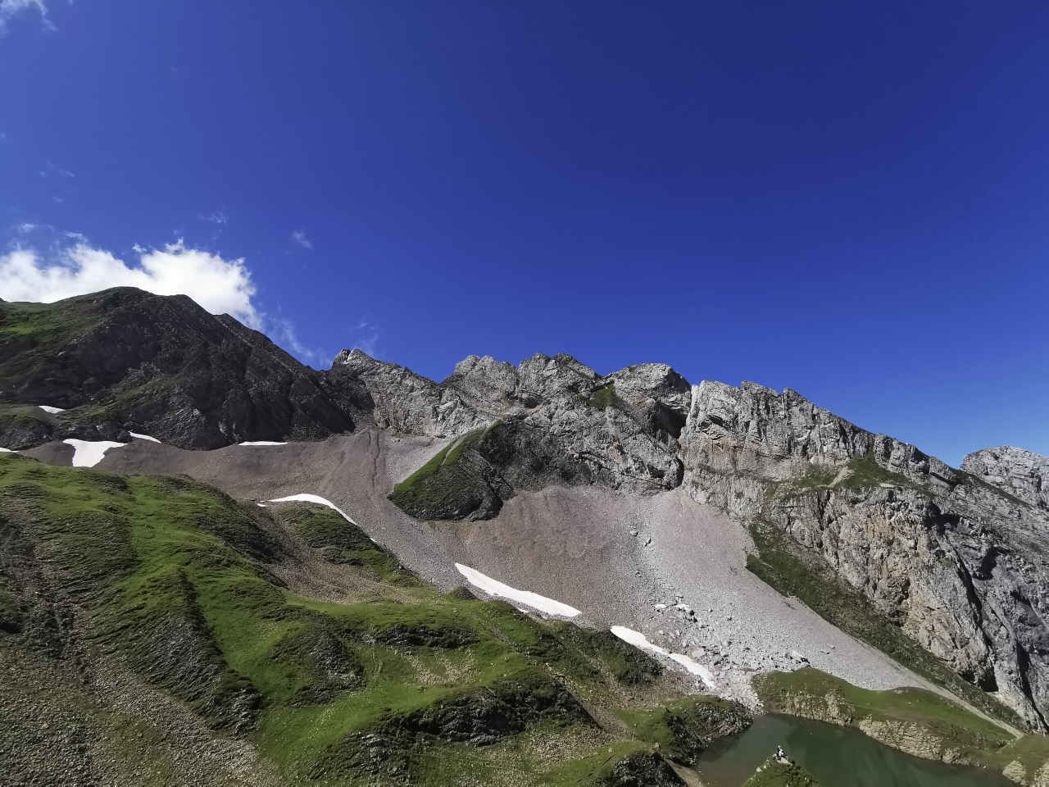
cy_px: 394
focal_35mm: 16
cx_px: 524
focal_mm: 2.35
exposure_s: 1/1258
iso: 50
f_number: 2.2
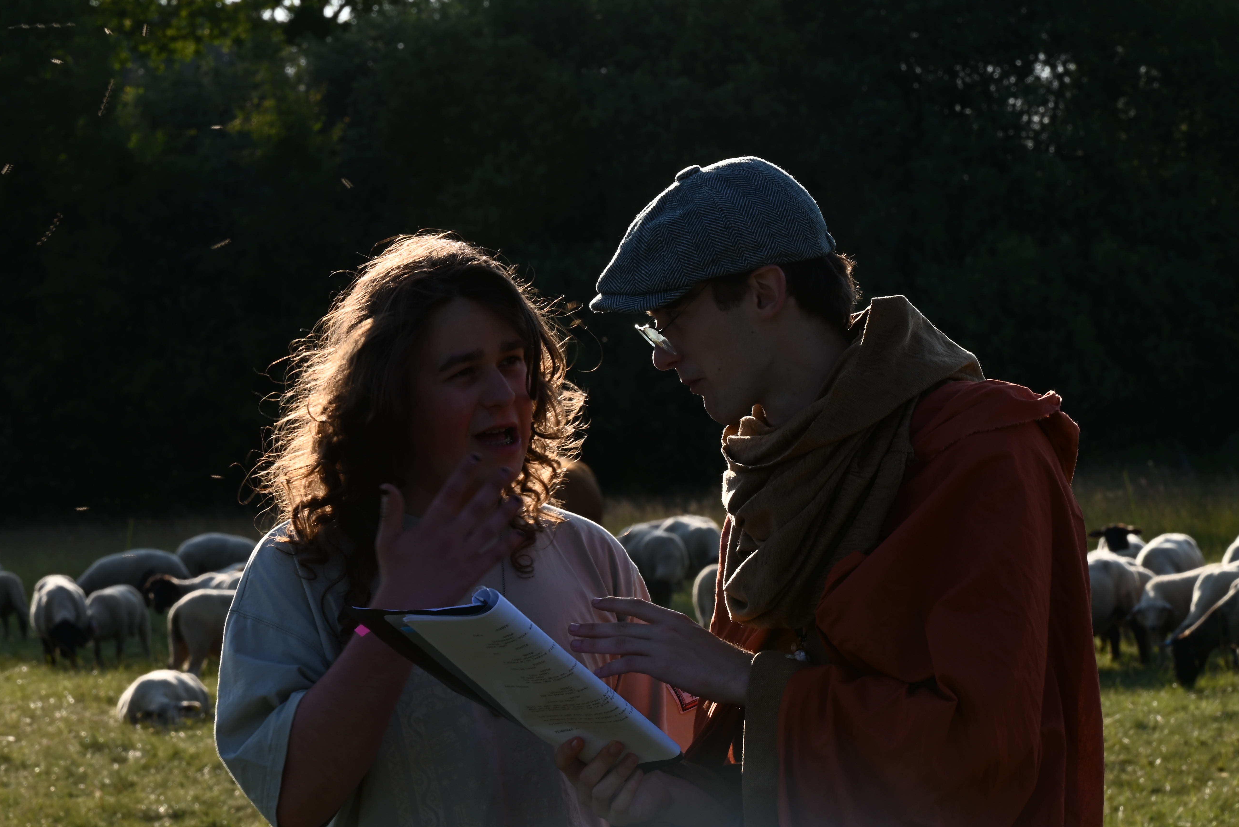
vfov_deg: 7.2
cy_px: 457
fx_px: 6610
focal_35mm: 192
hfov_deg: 10.7
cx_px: 669
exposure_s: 1/40
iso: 125
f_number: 22
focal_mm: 165
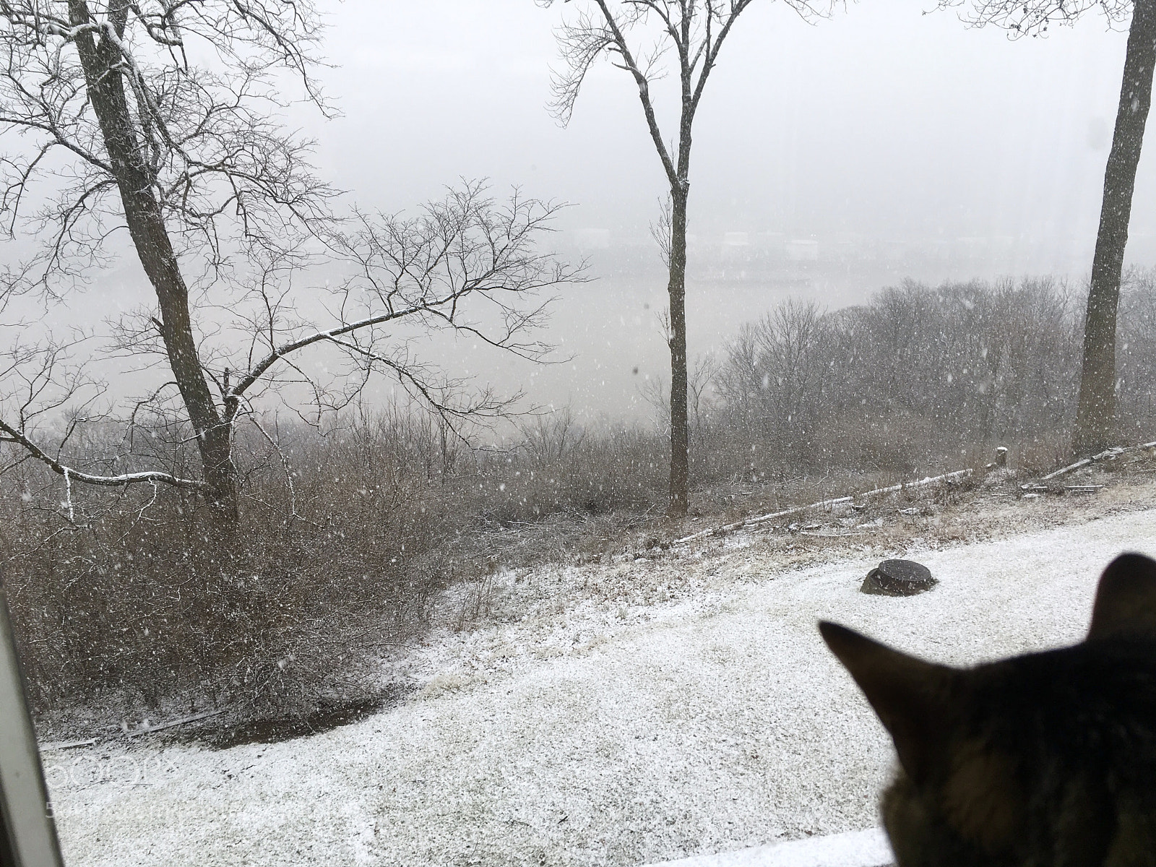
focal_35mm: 29
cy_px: 434
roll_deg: +0.3
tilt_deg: -16.4
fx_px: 968
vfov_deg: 48.2
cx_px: 578
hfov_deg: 61.7
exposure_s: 1/131
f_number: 2.2
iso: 25
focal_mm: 4.15
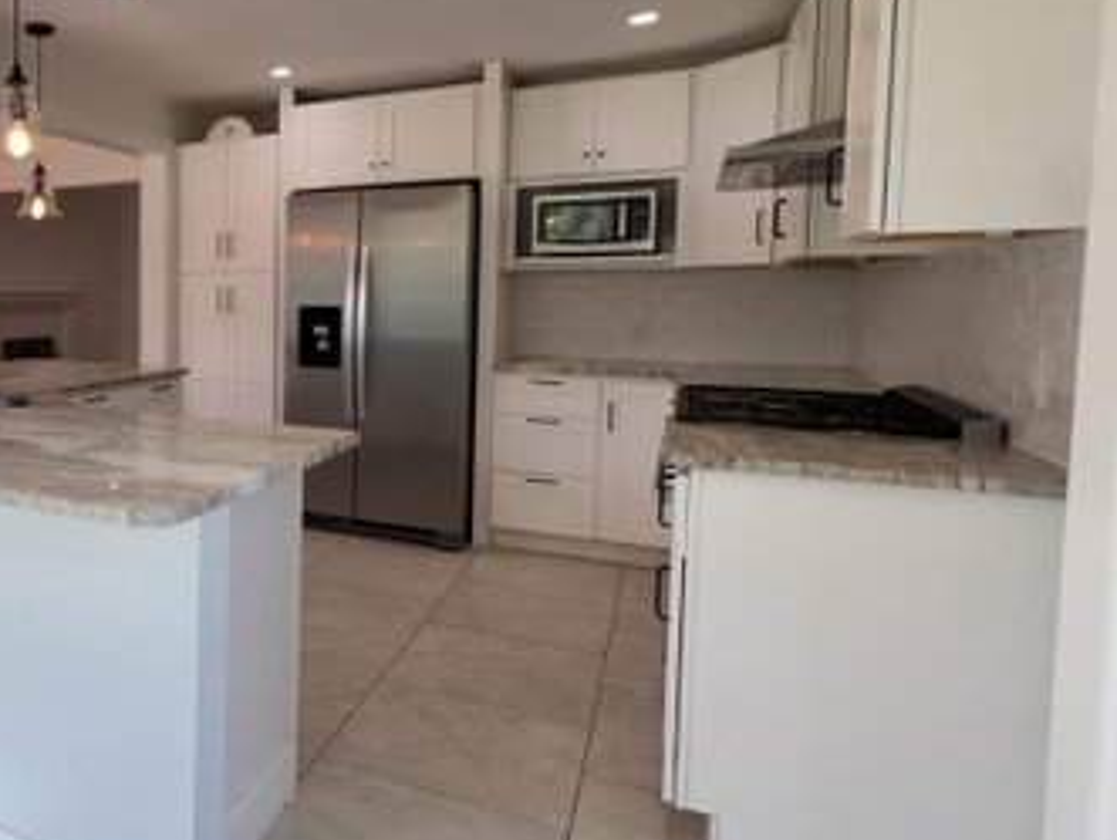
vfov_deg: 51.2
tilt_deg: -3.8
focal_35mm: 27
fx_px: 872
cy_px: 354
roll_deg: +0.9
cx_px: 93
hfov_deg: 55.7
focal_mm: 2.22
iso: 80
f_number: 2.2
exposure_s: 1/120
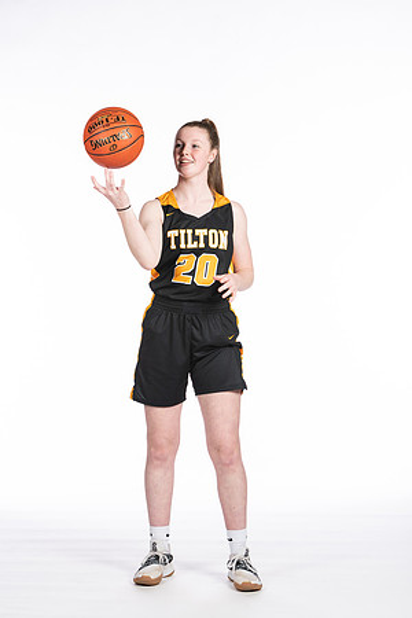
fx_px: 1802
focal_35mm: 105
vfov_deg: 19.5
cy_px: 309
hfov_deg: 13.0
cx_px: 206
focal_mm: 70
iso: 100
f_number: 5
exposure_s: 1/100
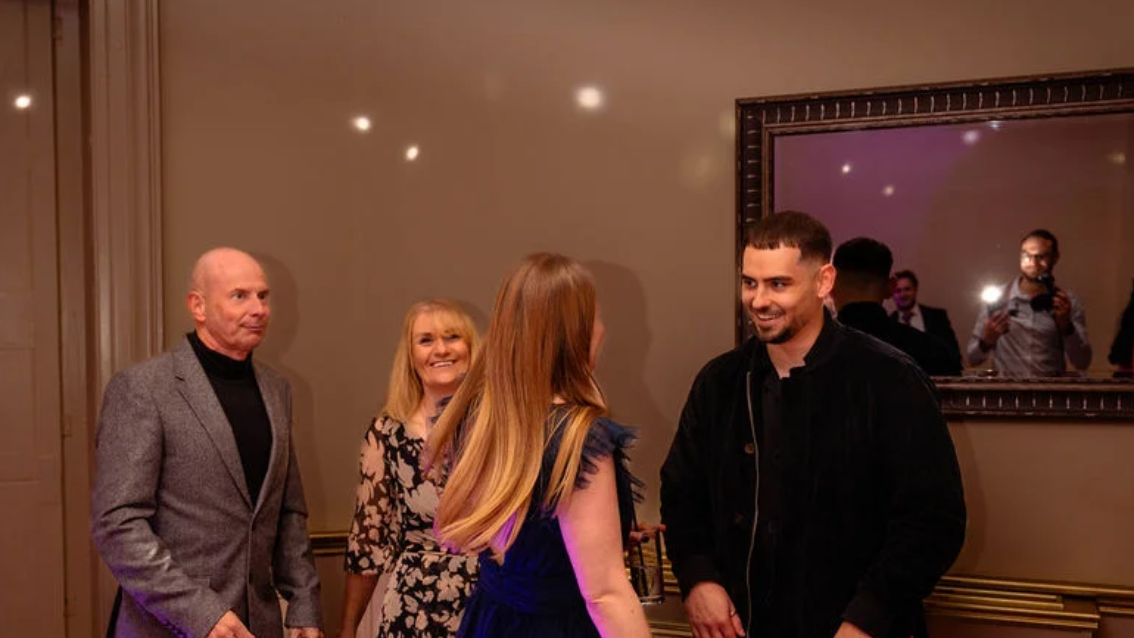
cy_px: 425
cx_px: 560
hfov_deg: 51.6
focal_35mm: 39
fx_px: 1173
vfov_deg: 30.2
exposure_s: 1/200
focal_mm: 28
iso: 2000
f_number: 2.8
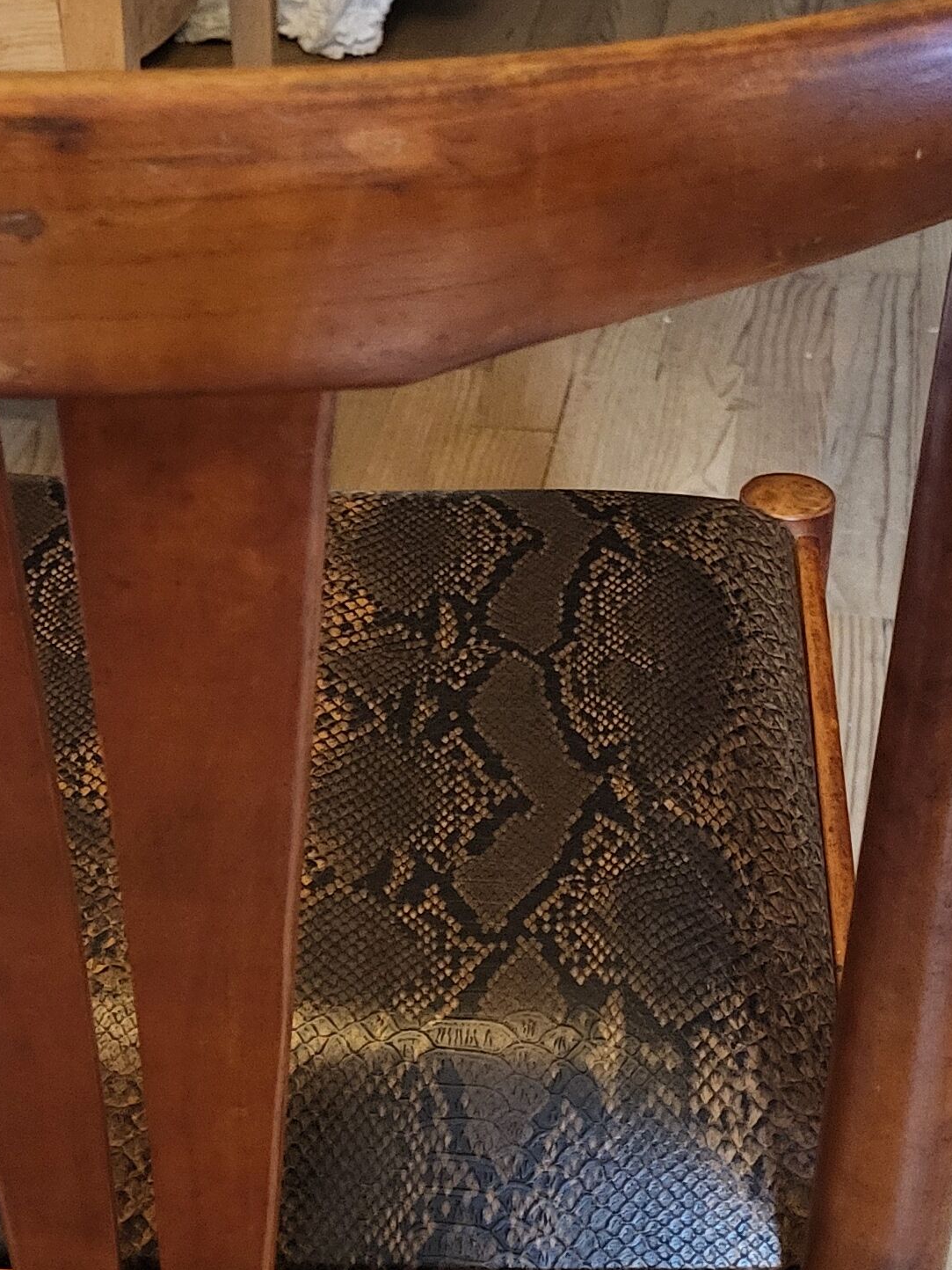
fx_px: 2640
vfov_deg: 27.0
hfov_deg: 20.2
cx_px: 186
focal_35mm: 72
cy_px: 653
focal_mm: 5.4
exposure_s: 1/40
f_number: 1.8
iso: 640
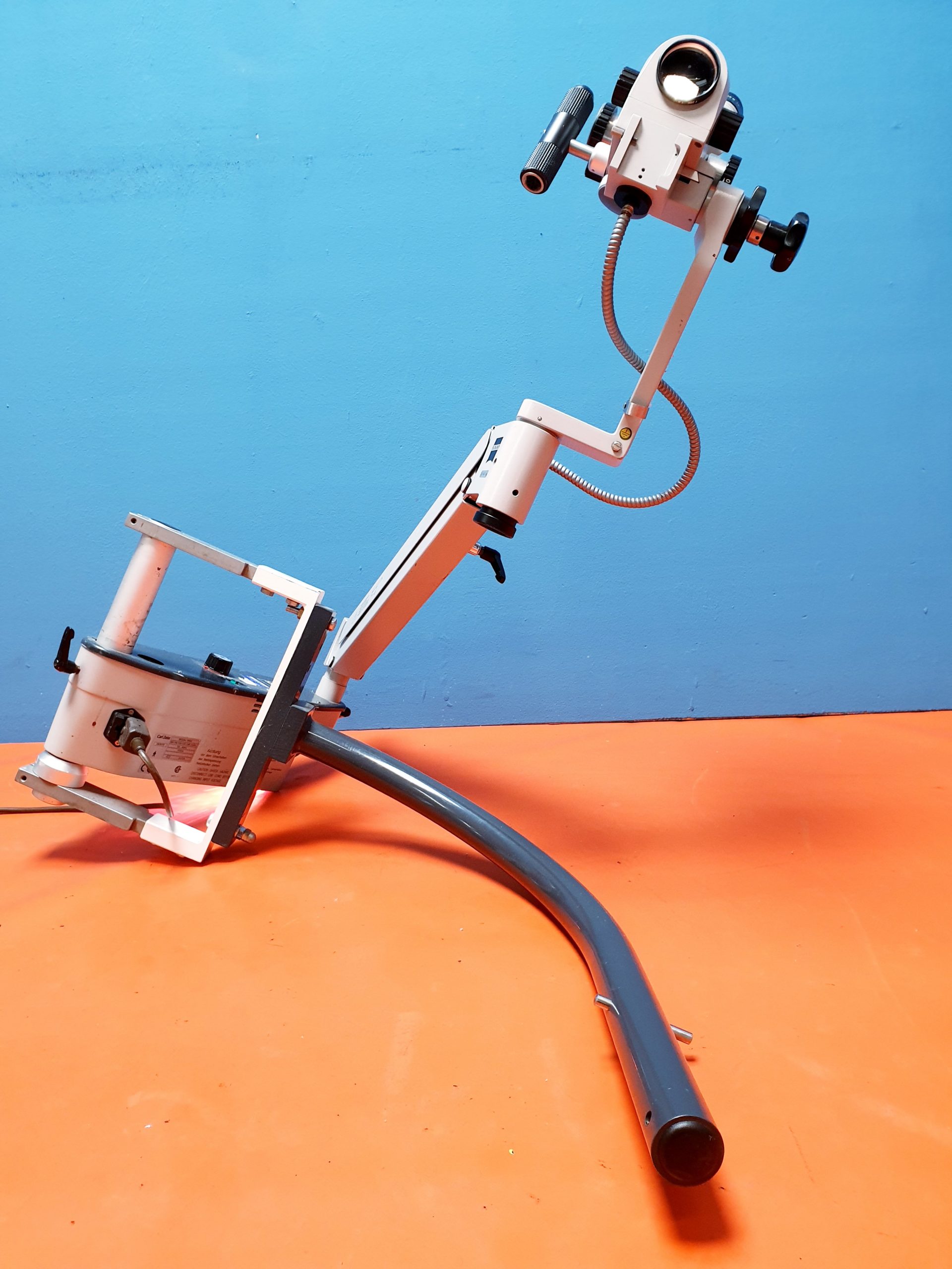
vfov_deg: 67.3
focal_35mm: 26
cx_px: 476
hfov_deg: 53.1
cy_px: 634
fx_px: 953
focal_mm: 4.3
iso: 160
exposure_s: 1/50
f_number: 2.4
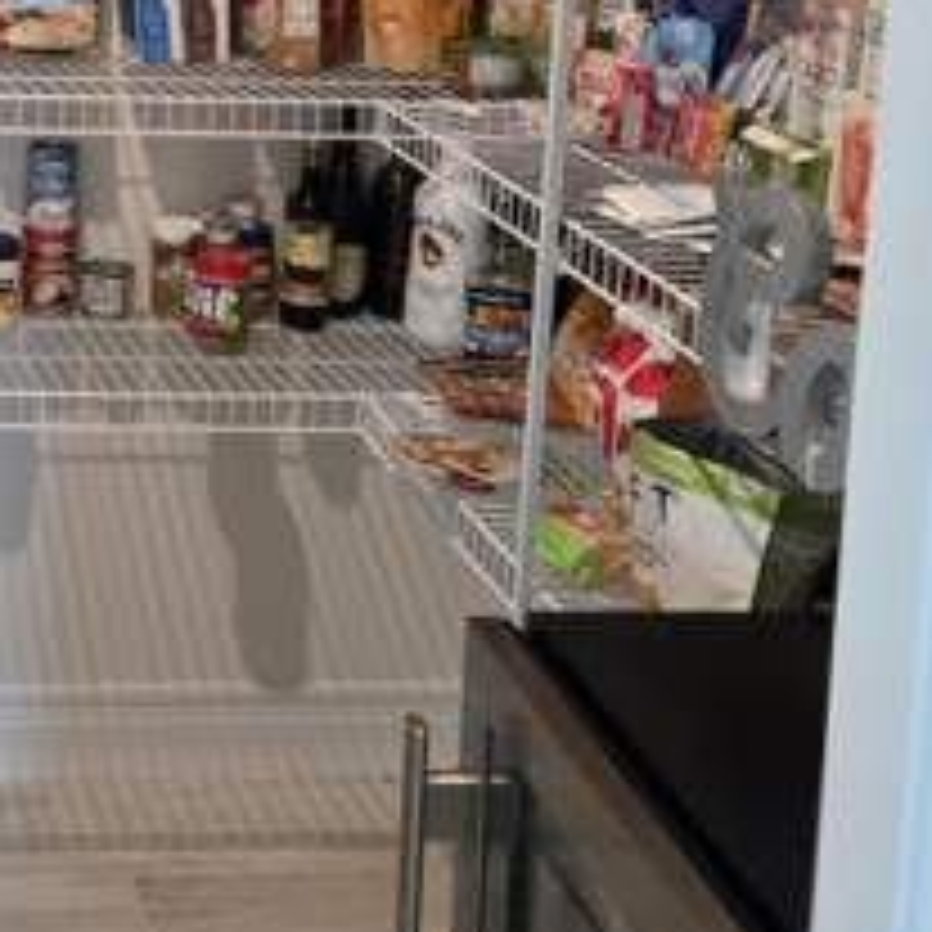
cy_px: -81
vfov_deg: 25.4
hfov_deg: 25.2
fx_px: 1919
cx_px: -117
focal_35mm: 63
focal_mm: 5.4
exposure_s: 1/120
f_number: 1.8
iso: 640
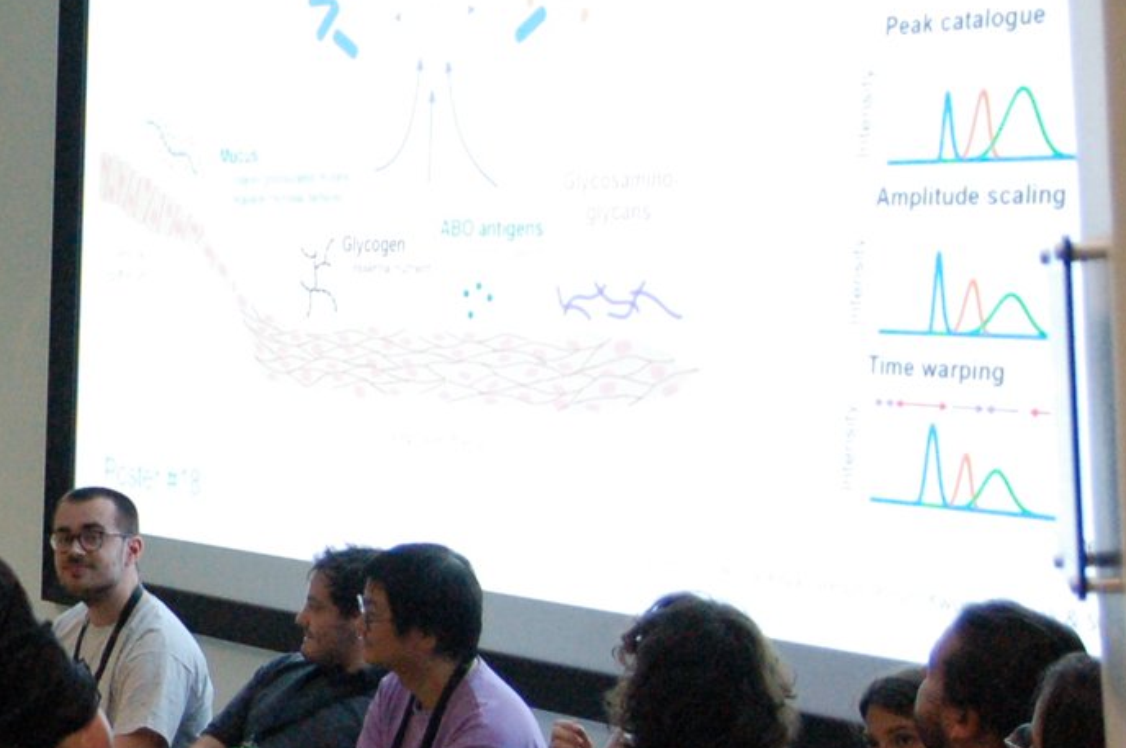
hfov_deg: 19.0
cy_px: 494
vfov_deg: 14.2
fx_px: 2999
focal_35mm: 96
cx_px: -488
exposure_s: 1/125
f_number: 3.5
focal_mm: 22
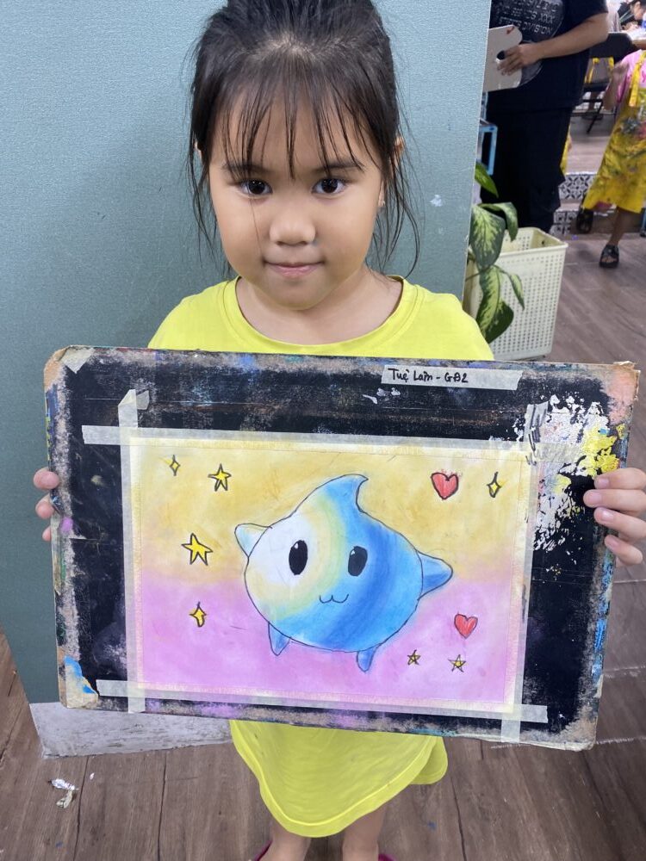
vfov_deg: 67.3
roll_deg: +1.0
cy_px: 430
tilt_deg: -29.6
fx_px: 647
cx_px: 323
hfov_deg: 53.1
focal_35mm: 26
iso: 125
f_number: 1.8
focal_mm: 4.25
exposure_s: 1/100
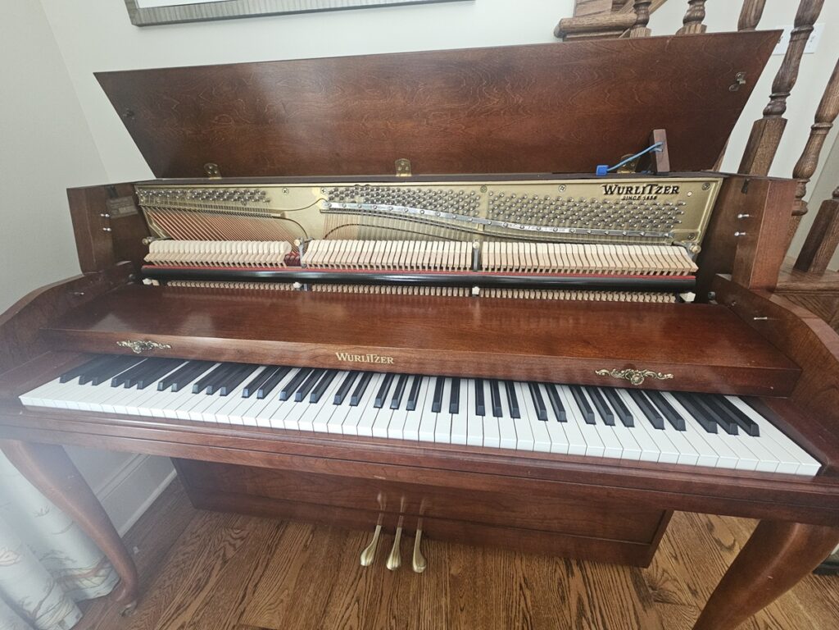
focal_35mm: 13
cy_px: 315
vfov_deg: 89.9
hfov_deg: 106.2
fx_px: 315
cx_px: 420
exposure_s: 1/77.4
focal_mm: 2.2
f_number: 2.2
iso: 400
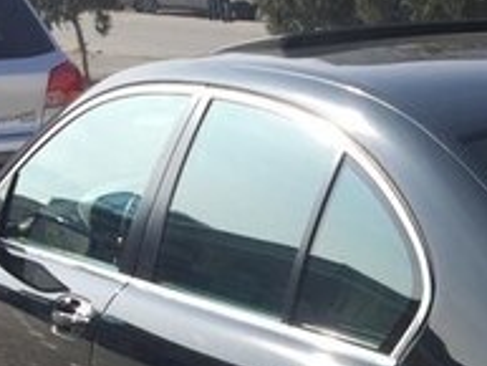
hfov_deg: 18.4
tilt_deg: -20.7
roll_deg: +1.5
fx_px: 1394
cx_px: 638
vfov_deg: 14.1
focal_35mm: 99
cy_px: 524
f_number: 2.2
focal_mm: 4.15
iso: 32
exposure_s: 1/1236
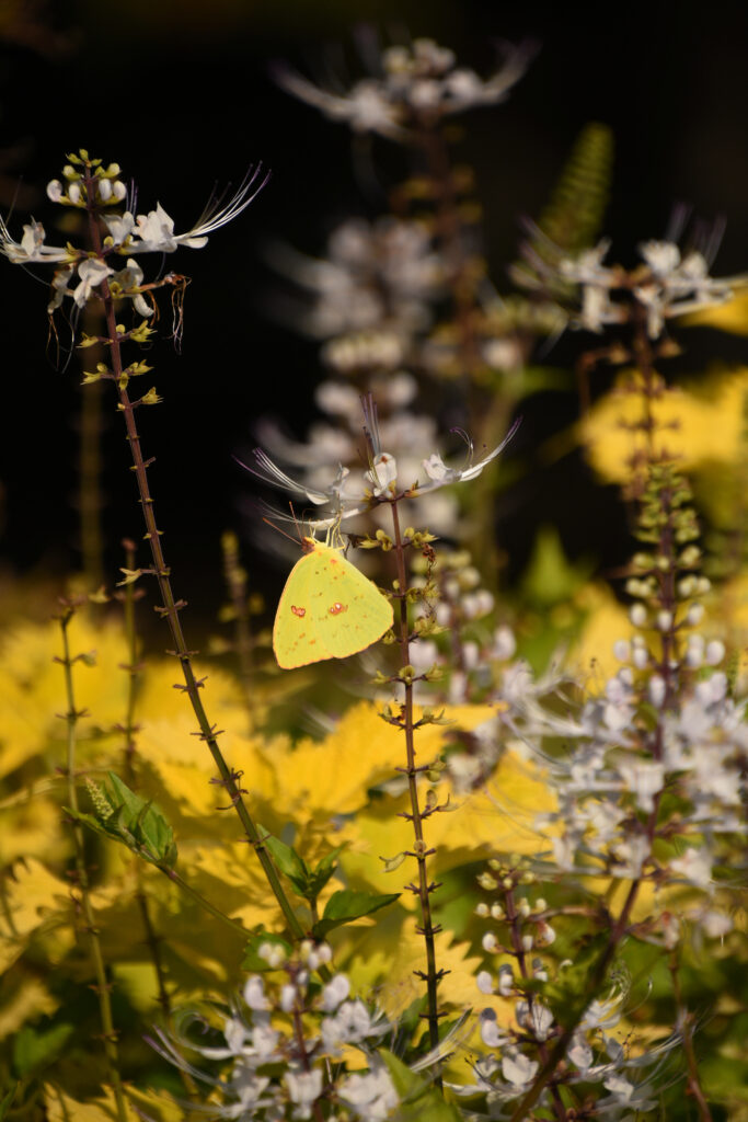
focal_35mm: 450
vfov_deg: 4.6
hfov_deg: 3.1
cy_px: 561
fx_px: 14019
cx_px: 374
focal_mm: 300
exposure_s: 1/3200
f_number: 7.1
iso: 400
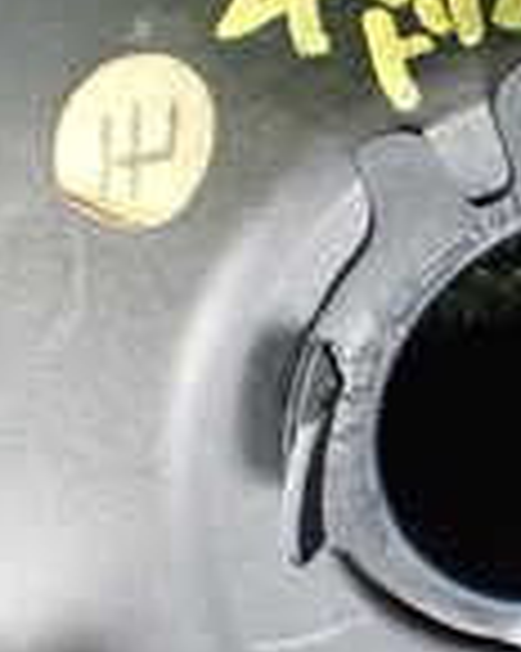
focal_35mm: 121
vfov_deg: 15.9
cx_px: 512
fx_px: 2332
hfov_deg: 12.6
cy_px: 315
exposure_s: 1/60
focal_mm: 5.4
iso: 800
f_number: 2.3
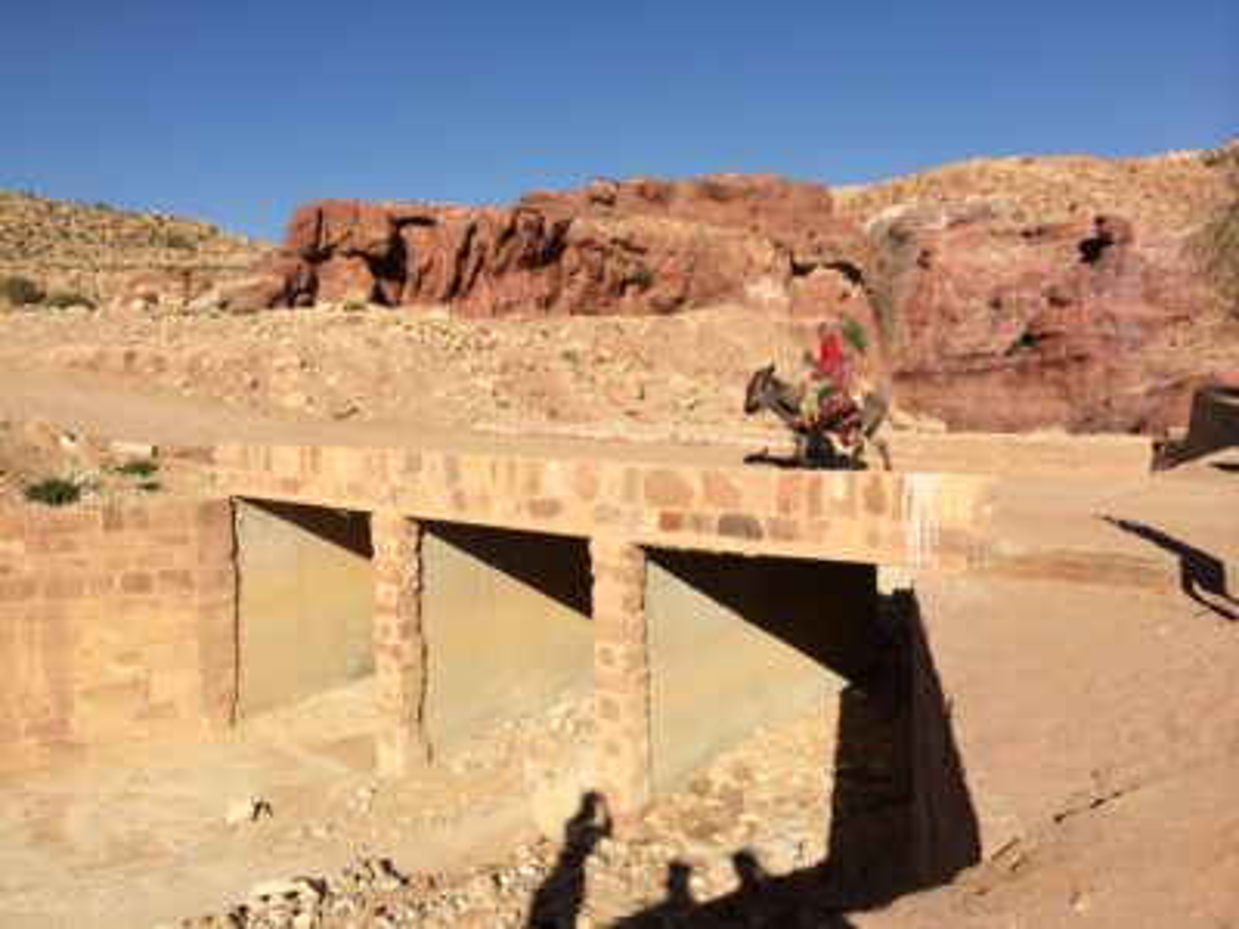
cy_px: 464
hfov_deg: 60.0
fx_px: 1074
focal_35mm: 30
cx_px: 620
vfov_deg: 46.8
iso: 40
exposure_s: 1/3731
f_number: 2.2
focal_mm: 4.12
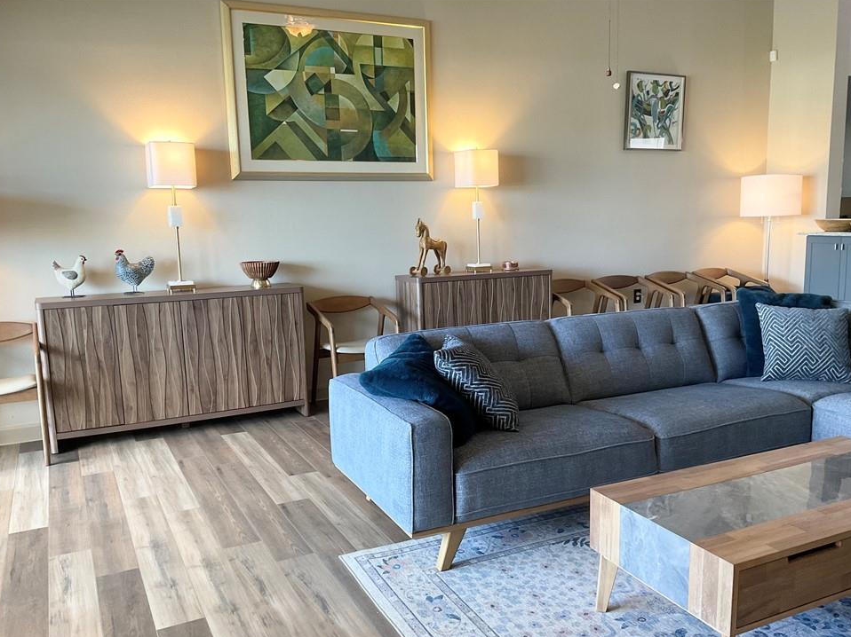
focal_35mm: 31
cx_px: 448
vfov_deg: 45.4
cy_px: 335
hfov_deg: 58.3
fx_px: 762
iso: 100
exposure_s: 1/60
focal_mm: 3
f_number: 1.8
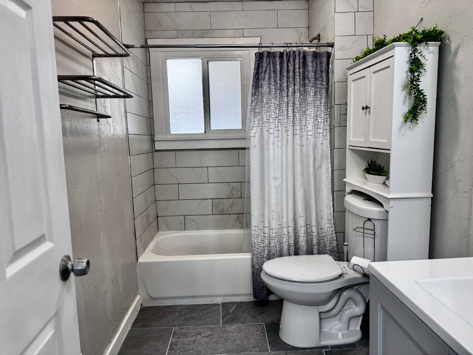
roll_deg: +1.4
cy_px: 178
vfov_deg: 56.8
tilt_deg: -7.6
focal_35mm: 24
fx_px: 328
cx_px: 236
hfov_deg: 71.6
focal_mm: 6.76
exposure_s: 1/120
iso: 125
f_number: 1.78
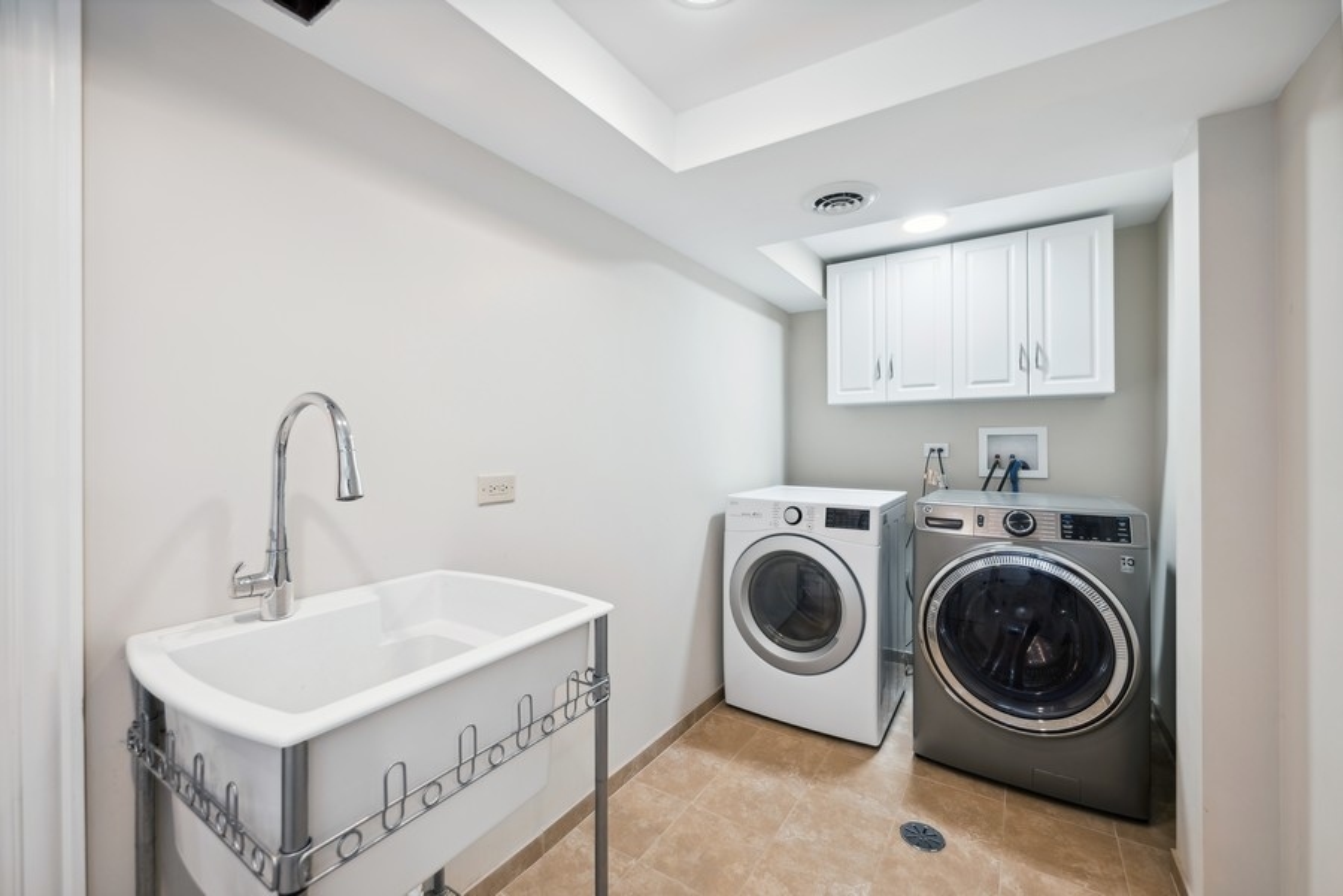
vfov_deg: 79.2
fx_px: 541
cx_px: 672
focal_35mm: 14
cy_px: 448
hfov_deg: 102.3
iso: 200
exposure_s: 1/2
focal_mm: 14.5
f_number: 8
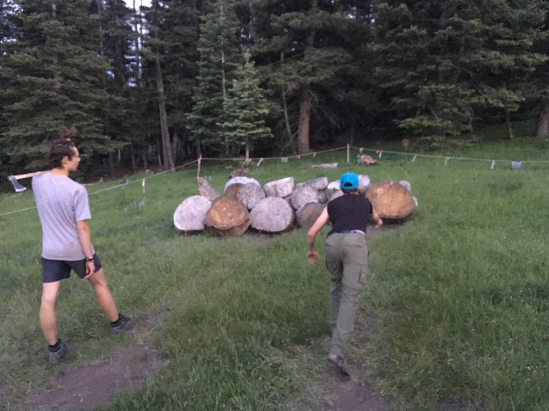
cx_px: 274
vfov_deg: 48.2
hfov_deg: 61.7
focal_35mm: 29
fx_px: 460
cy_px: 206
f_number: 2.2
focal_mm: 4.15
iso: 500
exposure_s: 1/15
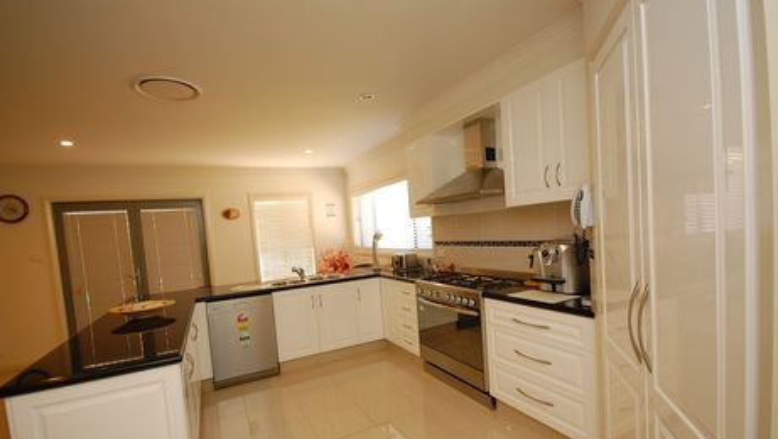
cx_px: 383
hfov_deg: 99.3
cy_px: 249
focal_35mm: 16
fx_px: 330
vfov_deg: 66.9
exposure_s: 1/60
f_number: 5
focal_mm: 10
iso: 400
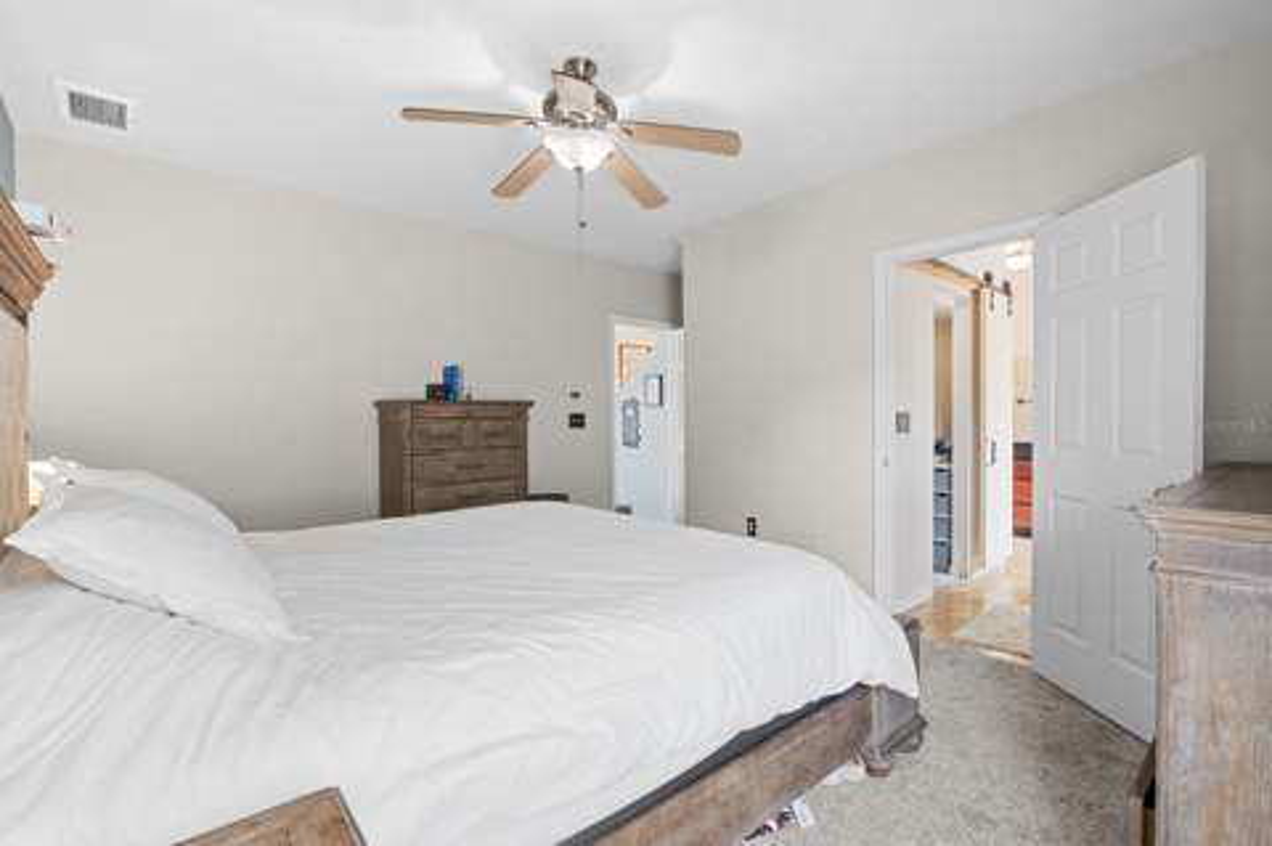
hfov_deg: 96.8
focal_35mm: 16
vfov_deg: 73.6
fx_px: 565
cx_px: 636
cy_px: 423
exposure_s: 2.5
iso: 200
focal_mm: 16
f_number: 8
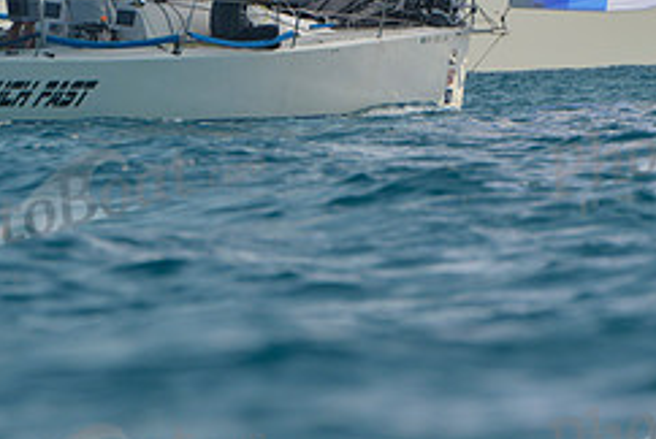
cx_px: 409
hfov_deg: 4.3
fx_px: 8739
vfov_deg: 2.9
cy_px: 26
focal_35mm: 479
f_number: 7.1
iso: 200
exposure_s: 1/640
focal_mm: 200
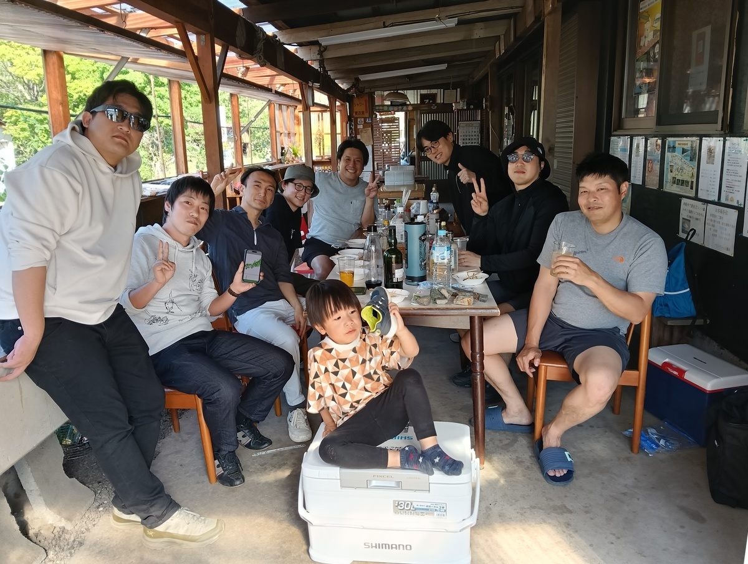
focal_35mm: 27
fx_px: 584
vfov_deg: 51.5
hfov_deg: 65.2
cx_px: 374
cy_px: 282
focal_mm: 3.98
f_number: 1.8
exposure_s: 1/33.3
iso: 64
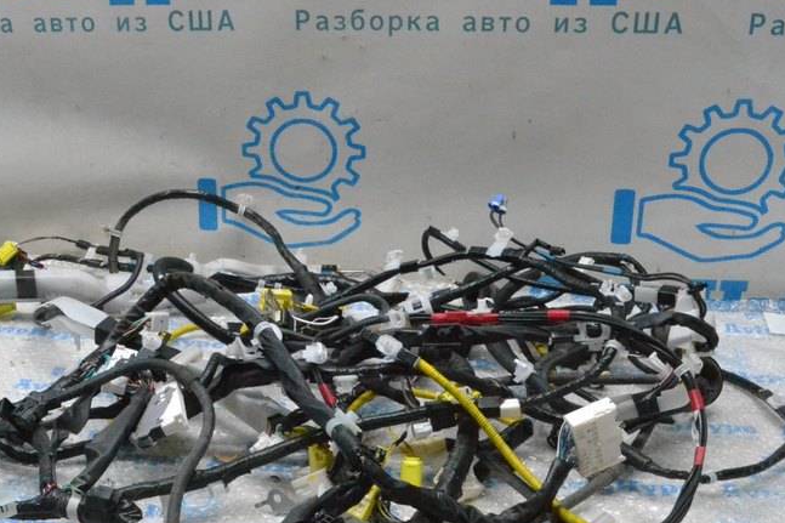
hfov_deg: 34.5
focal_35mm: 57
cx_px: 226
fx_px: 1243
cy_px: 308
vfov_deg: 23.7
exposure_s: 1/100
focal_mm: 24
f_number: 14
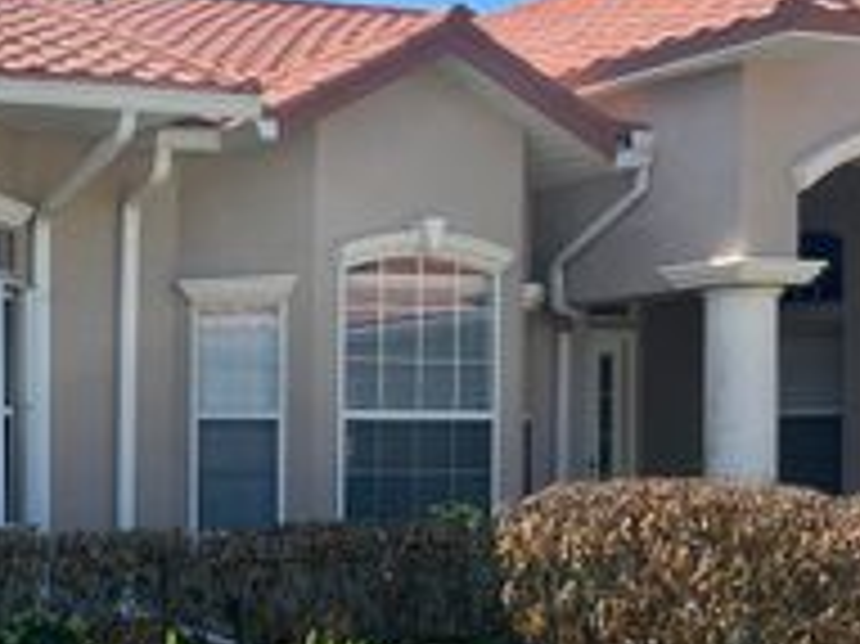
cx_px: -203
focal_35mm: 68
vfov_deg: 21.5
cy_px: 435
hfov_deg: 25.3
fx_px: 1688
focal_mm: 5.7
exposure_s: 1/2353
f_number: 1.5
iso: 50
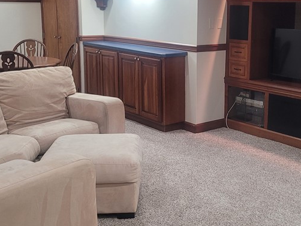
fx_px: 461
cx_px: 208
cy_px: 97
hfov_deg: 35.7
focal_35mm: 53
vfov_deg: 27.5
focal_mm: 5.4
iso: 200
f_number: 1.8
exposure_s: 1/40
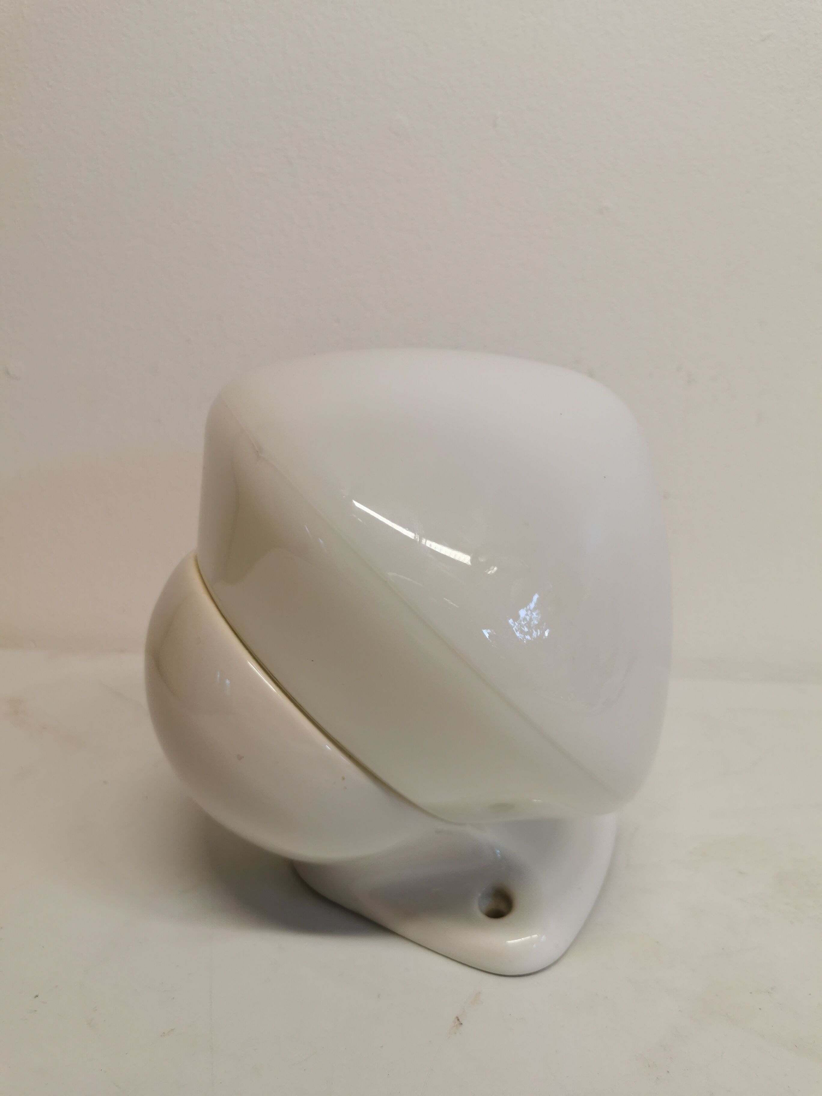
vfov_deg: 65.3
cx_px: 411
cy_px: 548
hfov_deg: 51.4
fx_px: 855
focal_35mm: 27
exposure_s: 1/100
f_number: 1.6
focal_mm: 5.56
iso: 64
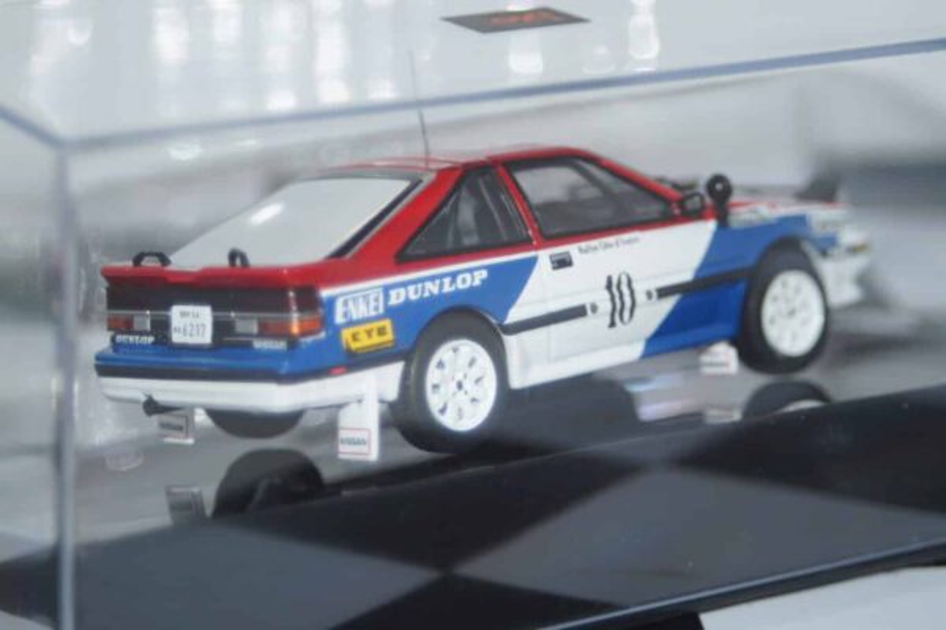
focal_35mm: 105
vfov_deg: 13.0
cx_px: 473
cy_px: 315
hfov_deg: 19.5
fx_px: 2759
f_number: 5.6
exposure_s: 1/160
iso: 320
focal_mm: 70
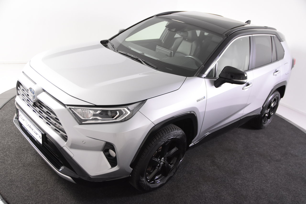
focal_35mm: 33
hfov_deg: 57.2
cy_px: 102
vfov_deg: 40.0
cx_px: 153
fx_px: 280
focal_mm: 22
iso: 1600
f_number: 3.5
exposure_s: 1/50
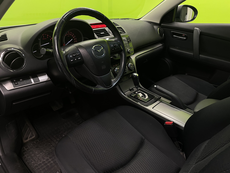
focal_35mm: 26
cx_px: 115
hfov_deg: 67.3
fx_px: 173
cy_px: 86
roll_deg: +0.1
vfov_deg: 53.1
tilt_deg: -24.4
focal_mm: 4.2
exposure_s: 1/50
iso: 160
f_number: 1.6
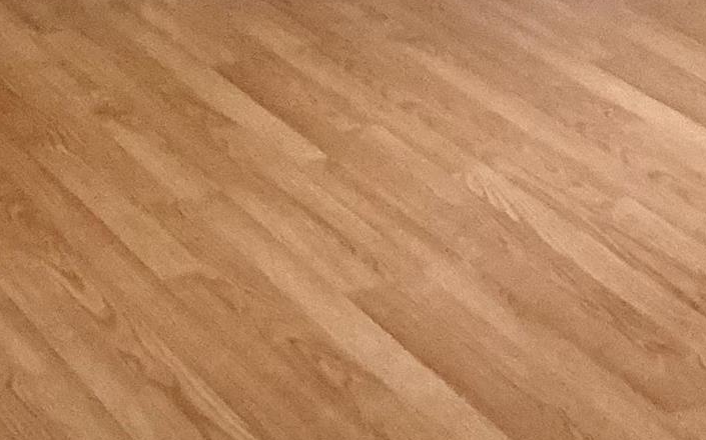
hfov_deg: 15.5
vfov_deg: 9.1
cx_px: 503
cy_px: -508
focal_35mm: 134
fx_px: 2577
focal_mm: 3
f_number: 1.8
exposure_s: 1/40
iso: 320
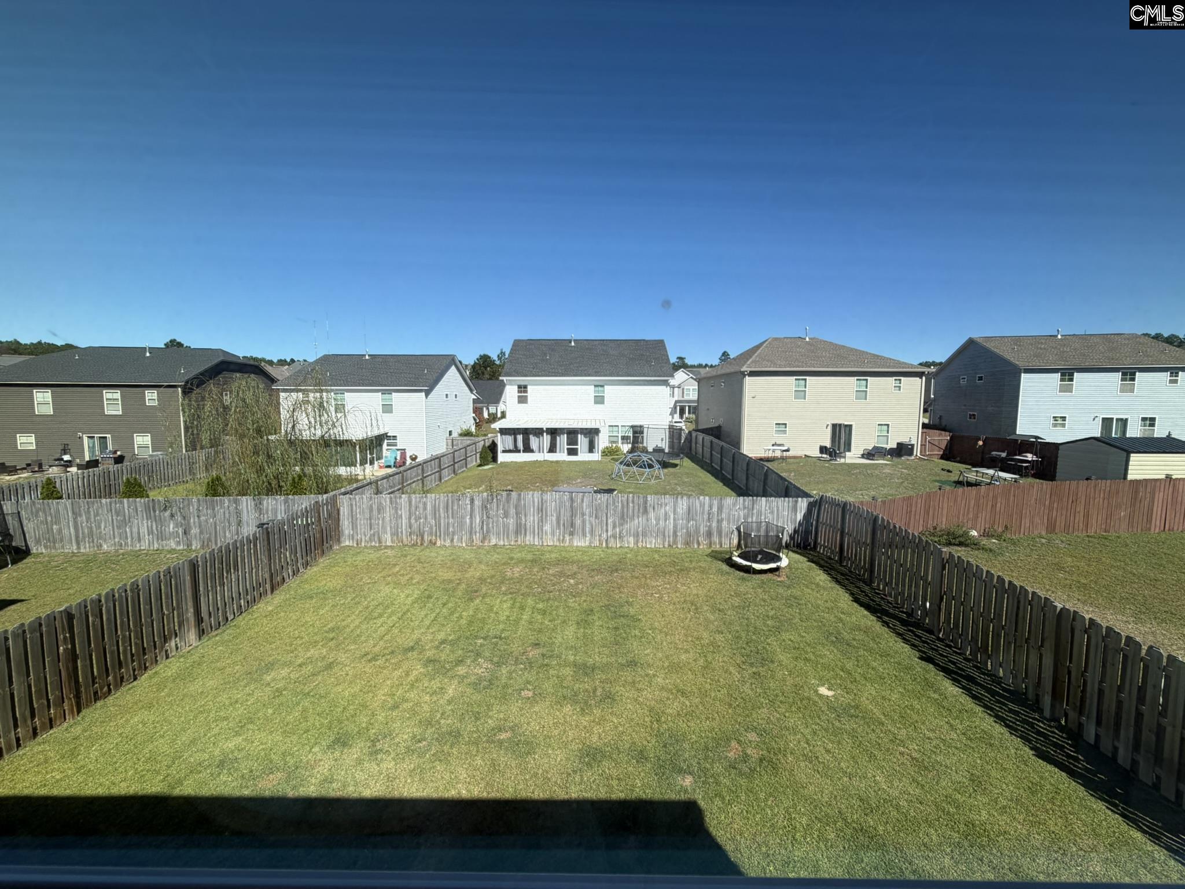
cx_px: 592
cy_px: 444
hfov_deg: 102.1
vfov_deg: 85.7
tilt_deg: -5.9
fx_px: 479
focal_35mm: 14
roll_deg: -0.1
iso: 32
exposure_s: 1/770
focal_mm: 2.22
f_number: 2.2
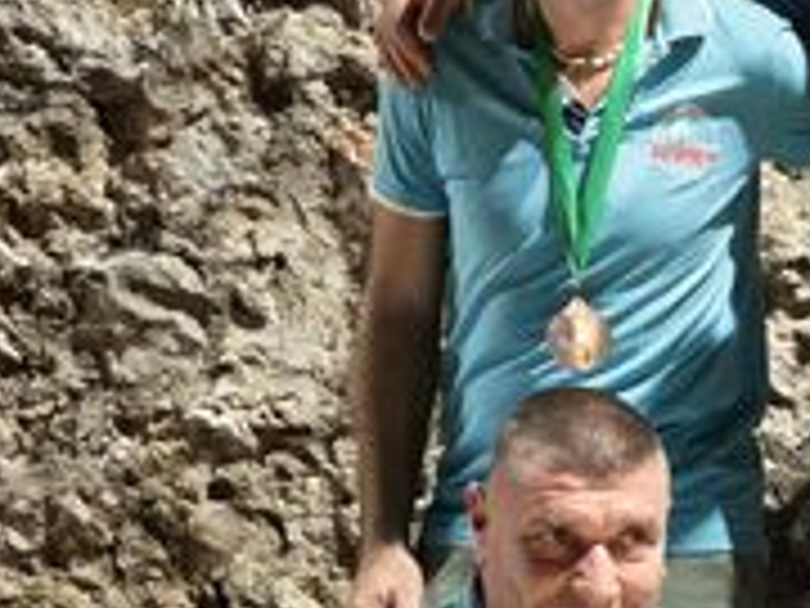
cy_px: 594
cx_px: 1310
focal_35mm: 138
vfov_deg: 10.7
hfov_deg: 13.3
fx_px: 3229
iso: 400
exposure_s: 1/33
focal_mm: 6.55
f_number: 1.6
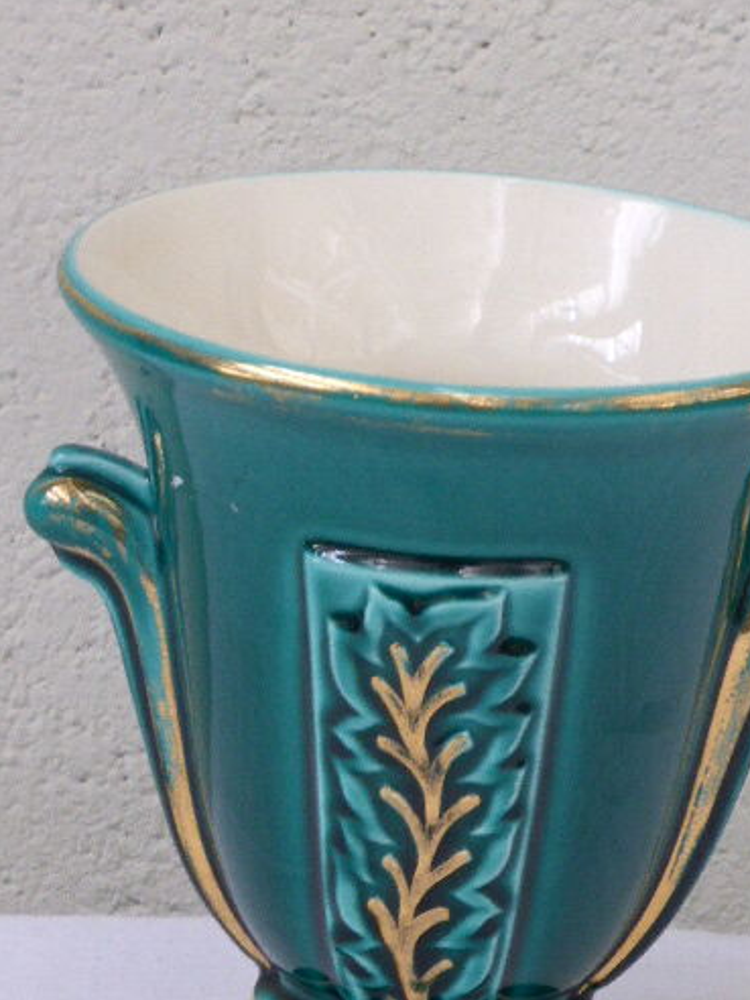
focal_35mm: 221
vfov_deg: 9.0
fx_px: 6384
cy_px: 644
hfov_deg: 6.7
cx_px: 482
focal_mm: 27.6
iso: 400
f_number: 5.4
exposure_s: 1/8
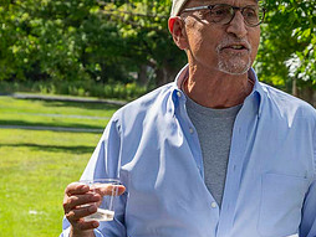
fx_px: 1489
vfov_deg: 9.1
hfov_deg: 12.1
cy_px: 201
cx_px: 198
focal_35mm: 163
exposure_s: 1/640
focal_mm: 46
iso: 400
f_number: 6.3
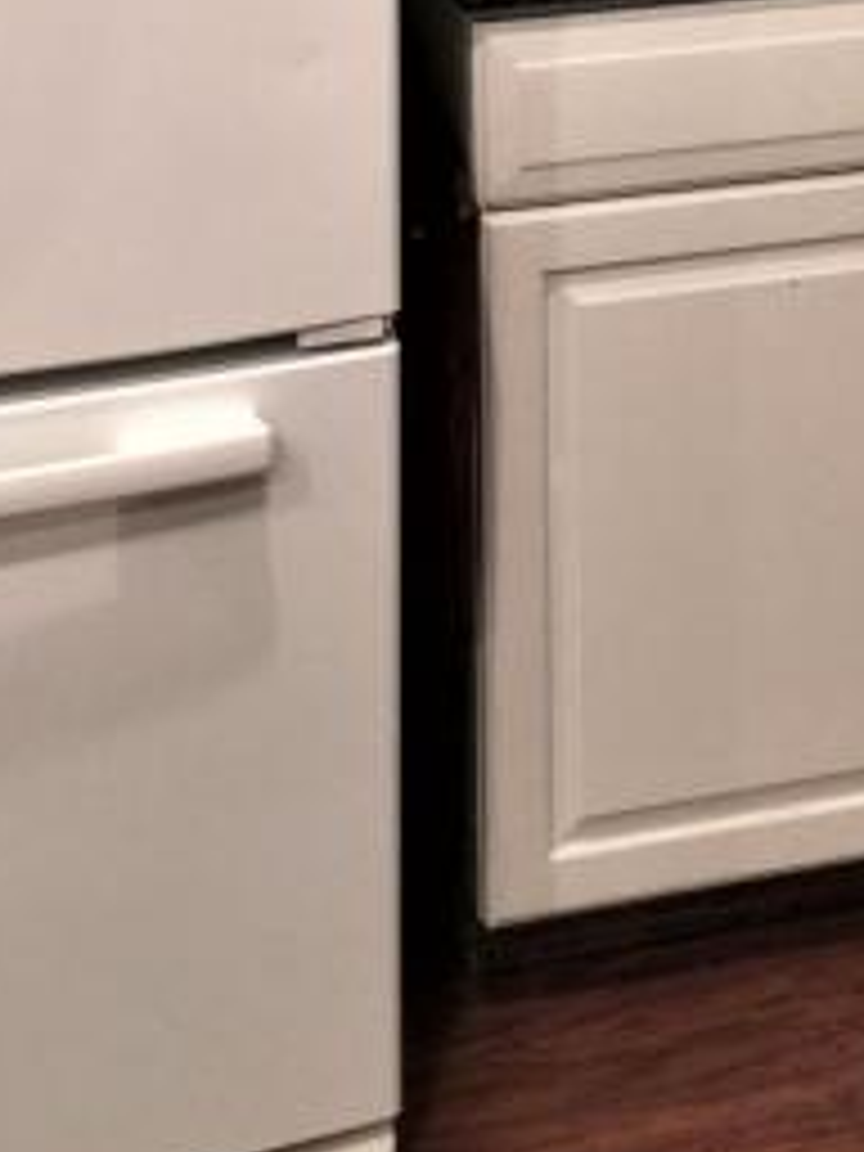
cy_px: -482
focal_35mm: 87
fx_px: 2895
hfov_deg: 16.7
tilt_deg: -4.5
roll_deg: -0.8
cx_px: 837
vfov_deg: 20.0
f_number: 2.2
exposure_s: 1/15
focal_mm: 4.15
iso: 80
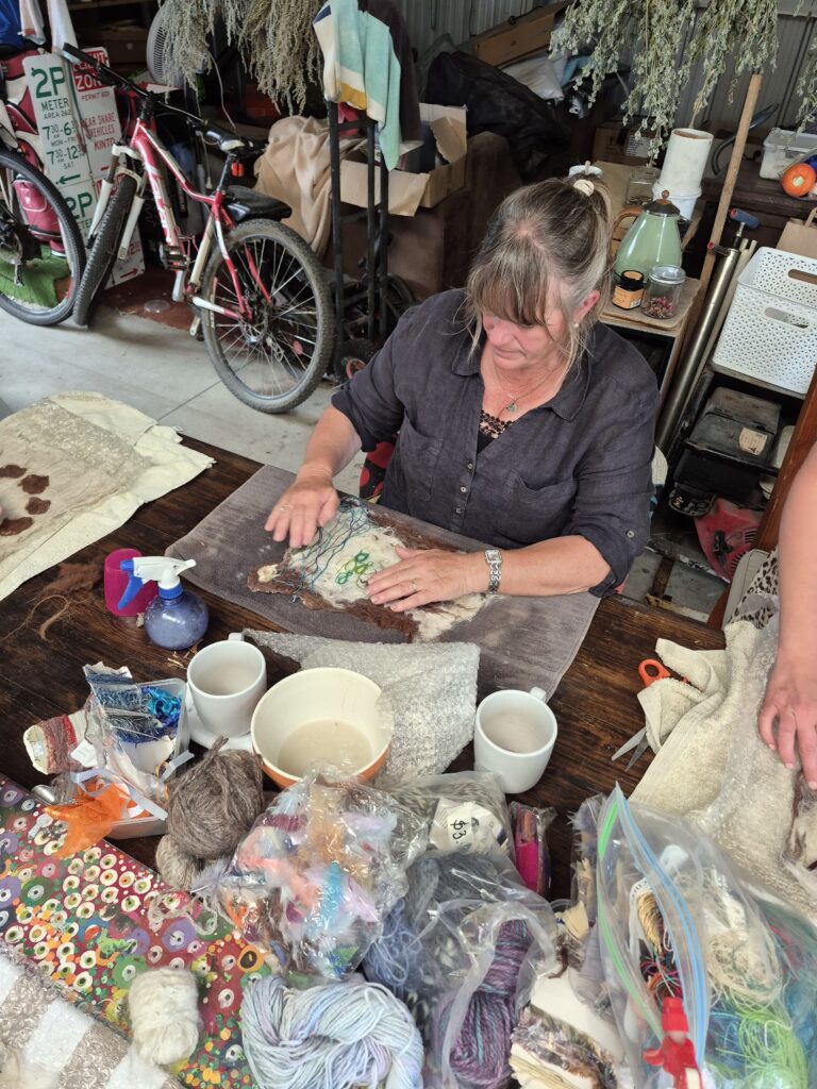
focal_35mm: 23
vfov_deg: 73.9
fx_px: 724
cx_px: 408
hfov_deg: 58.9
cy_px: 544
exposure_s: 1/100
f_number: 1.8
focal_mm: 5.4
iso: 160
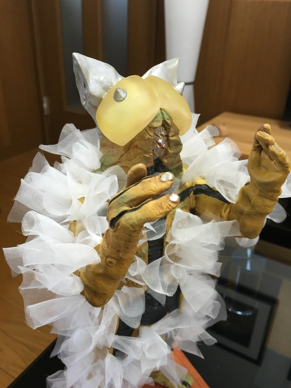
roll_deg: -2.1
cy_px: 194
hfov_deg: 48.2
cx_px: 146
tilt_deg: -26.1
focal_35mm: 29
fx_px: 325
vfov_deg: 61.7
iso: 32
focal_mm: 4.15
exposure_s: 1/15
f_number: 2.2
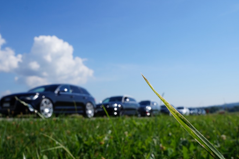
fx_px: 232
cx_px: 119
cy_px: 80
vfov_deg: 37.8
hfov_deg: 54.5
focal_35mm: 35
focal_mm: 18
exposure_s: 1/200
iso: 100
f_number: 13
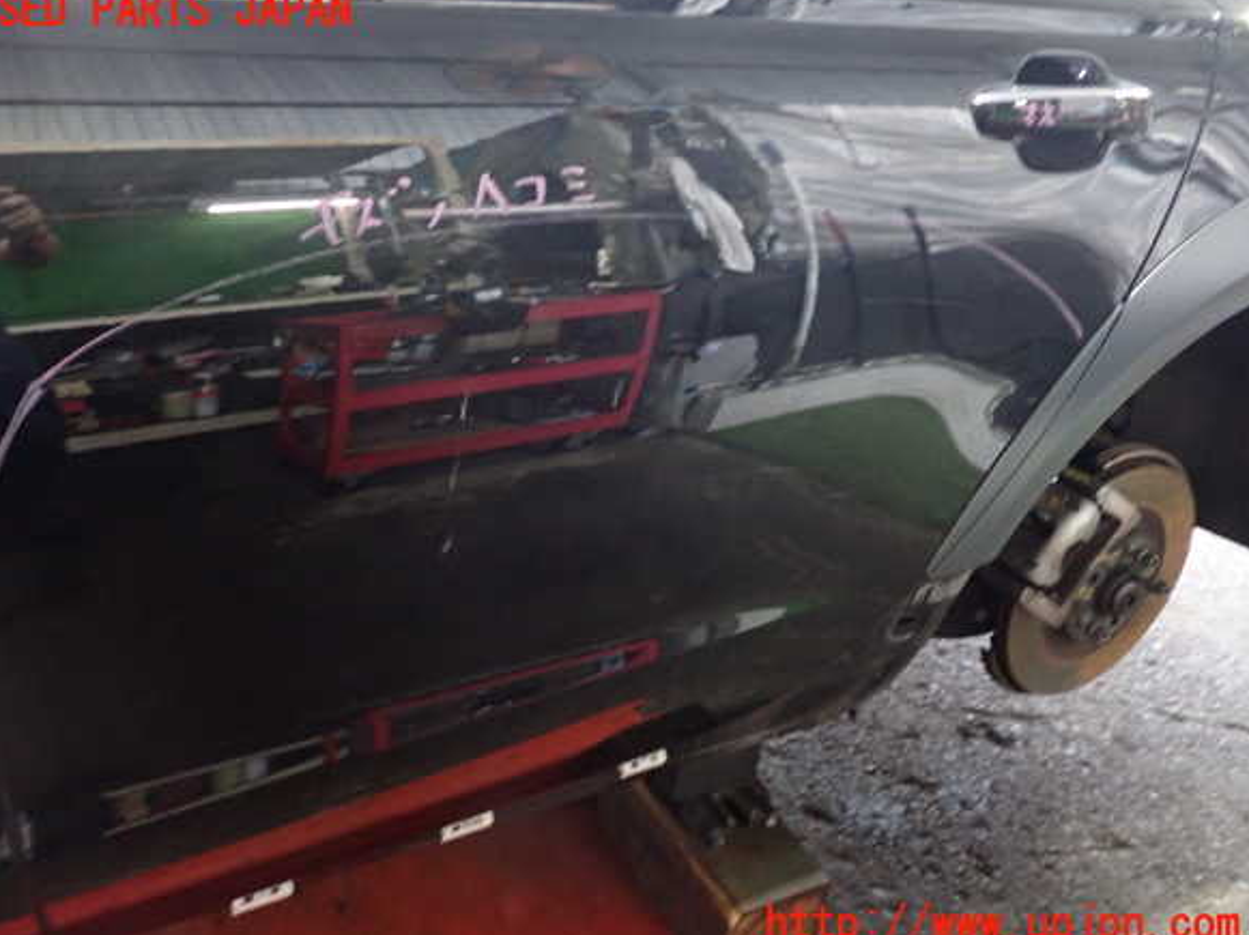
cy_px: 469
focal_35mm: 31
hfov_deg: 58.4
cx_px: 606
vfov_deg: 45.4
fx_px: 1118
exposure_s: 1/20
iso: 800
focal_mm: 5.4
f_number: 2.3
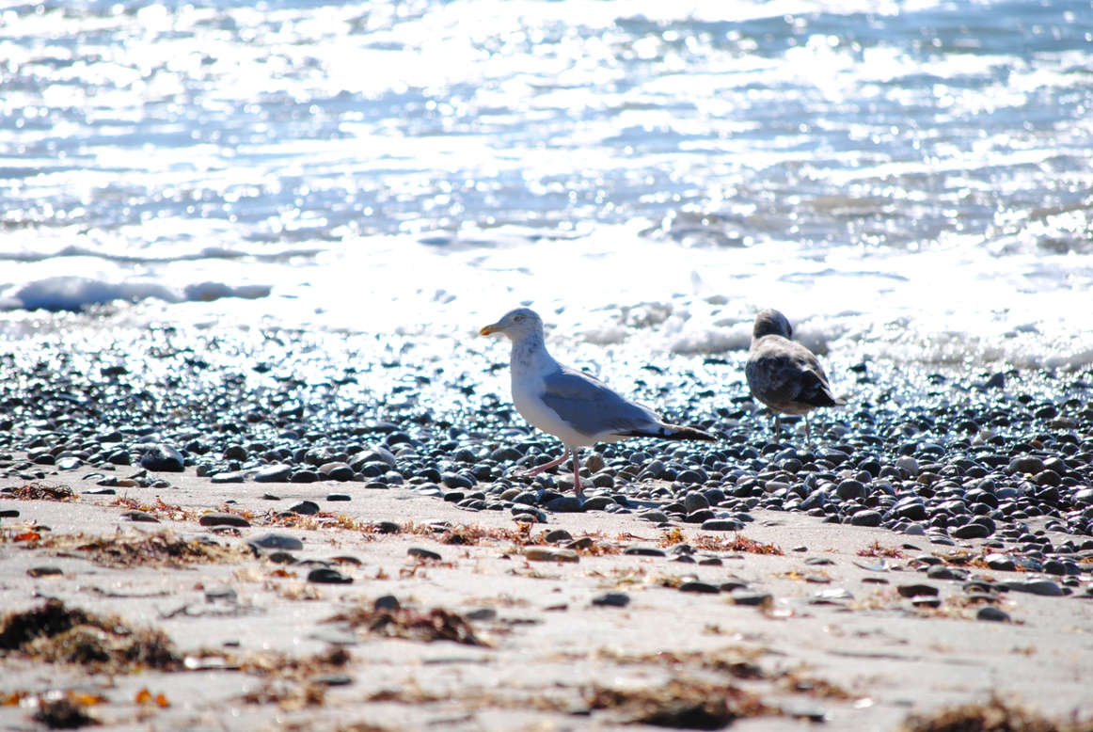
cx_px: 546
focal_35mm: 300
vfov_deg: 4.6
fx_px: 9120
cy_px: 366
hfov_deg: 6.9
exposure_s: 1/1000
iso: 200
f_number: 5.6
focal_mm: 200
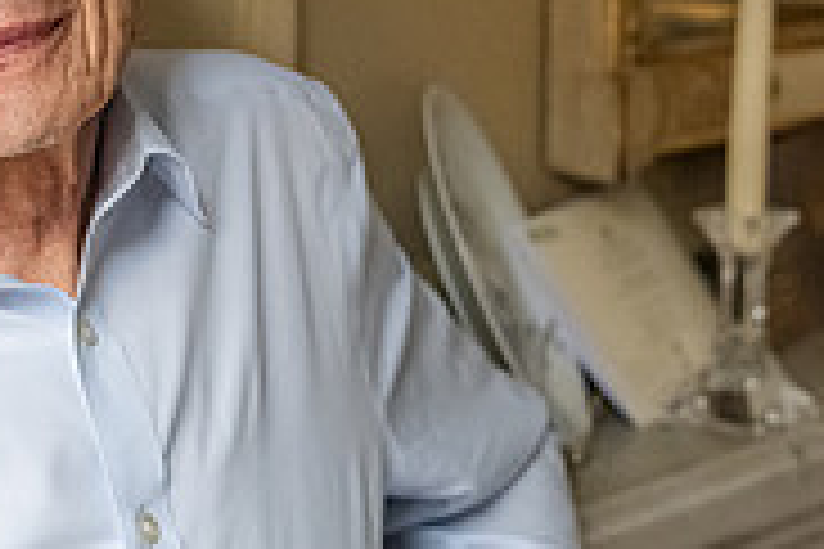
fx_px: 2792
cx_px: 256
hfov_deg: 16.7
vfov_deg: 11.2
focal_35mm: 122
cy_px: 80
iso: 4500
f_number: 2.5
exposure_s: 1/1000
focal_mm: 35
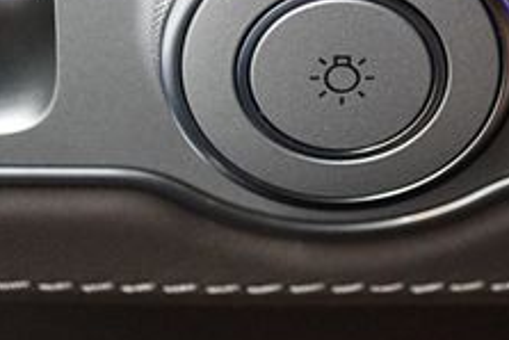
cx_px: 379
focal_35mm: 149
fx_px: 2108
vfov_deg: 9.2
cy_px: 14
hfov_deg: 13.7
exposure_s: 1/60
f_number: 5
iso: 3600
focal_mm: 35
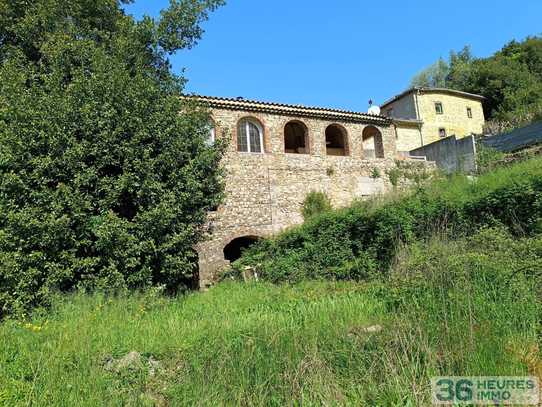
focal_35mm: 24
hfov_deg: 71.6
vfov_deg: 56.8
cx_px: 271
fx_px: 376
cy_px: 204
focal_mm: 6.14
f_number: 1.65
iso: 50
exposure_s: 1/412
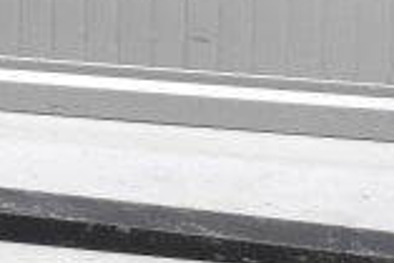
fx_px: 3264
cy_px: -539
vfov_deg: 4.4
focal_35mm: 298
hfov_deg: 6.3
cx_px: -846
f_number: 4
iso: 1600
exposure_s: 1/30
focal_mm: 26
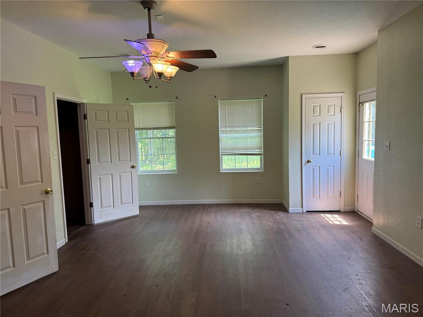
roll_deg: +1.9
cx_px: 212
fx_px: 293
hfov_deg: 71.6
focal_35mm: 24
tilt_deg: -4.7
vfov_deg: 56.8
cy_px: 158
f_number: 1.78
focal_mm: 6.76
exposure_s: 1/120
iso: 125
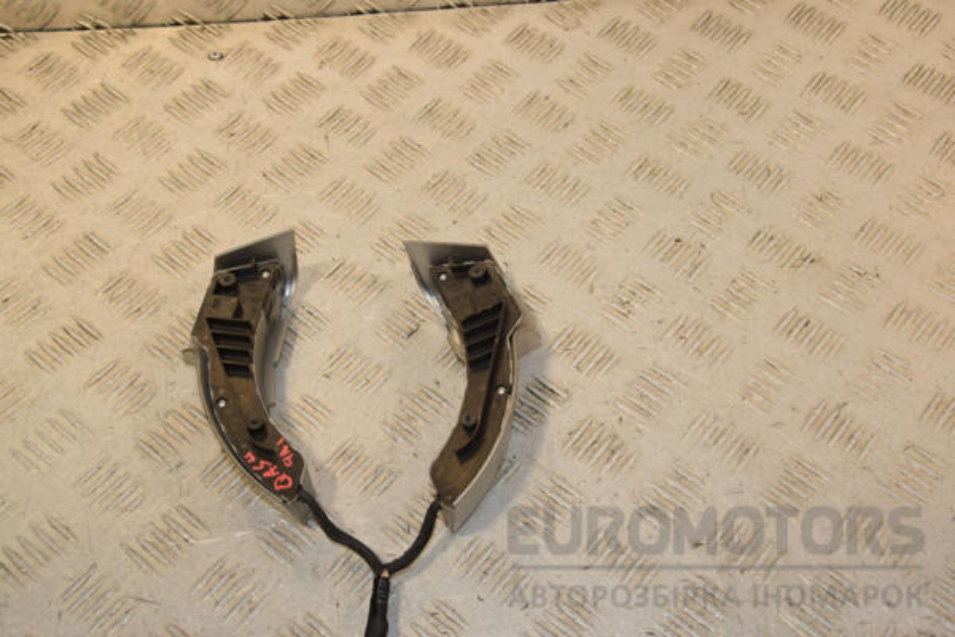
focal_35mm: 45
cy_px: 318
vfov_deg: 29.9
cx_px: 478
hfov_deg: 43.6
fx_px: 1194
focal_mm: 30
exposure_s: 1/200
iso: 800
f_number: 8
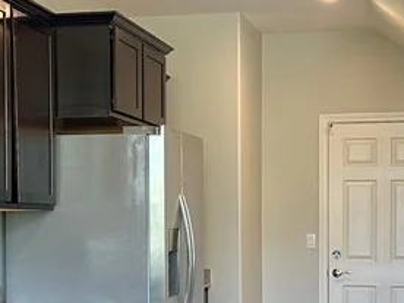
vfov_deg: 16.5
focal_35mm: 89
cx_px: 212
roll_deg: +0.1
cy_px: 234
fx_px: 1039
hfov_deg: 22.0
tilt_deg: -0.2
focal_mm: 6.86
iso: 160
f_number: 1.78
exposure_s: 1/120
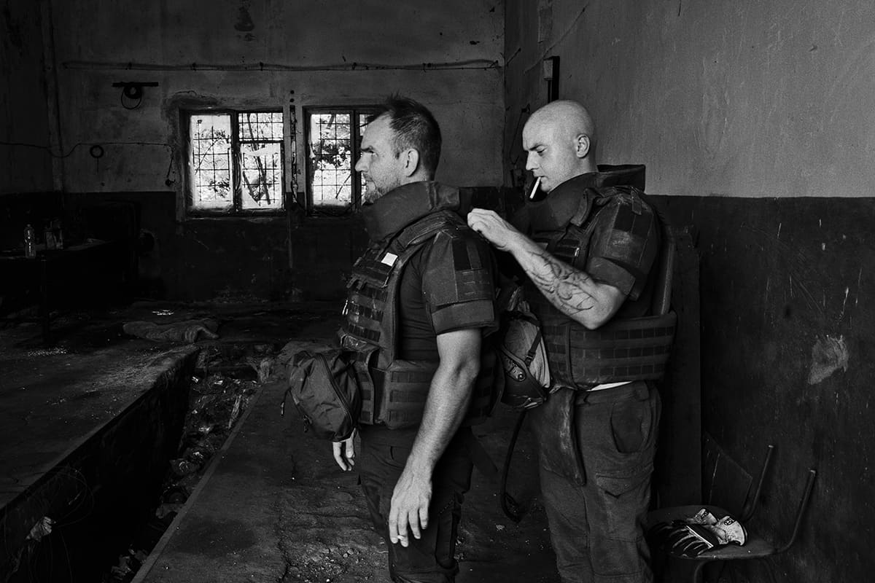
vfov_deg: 37.9
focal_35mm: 35
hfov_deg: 54.4
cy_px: 292
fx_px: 851
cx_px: 438
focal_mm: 35
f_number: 14
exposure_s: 1/30
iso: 800
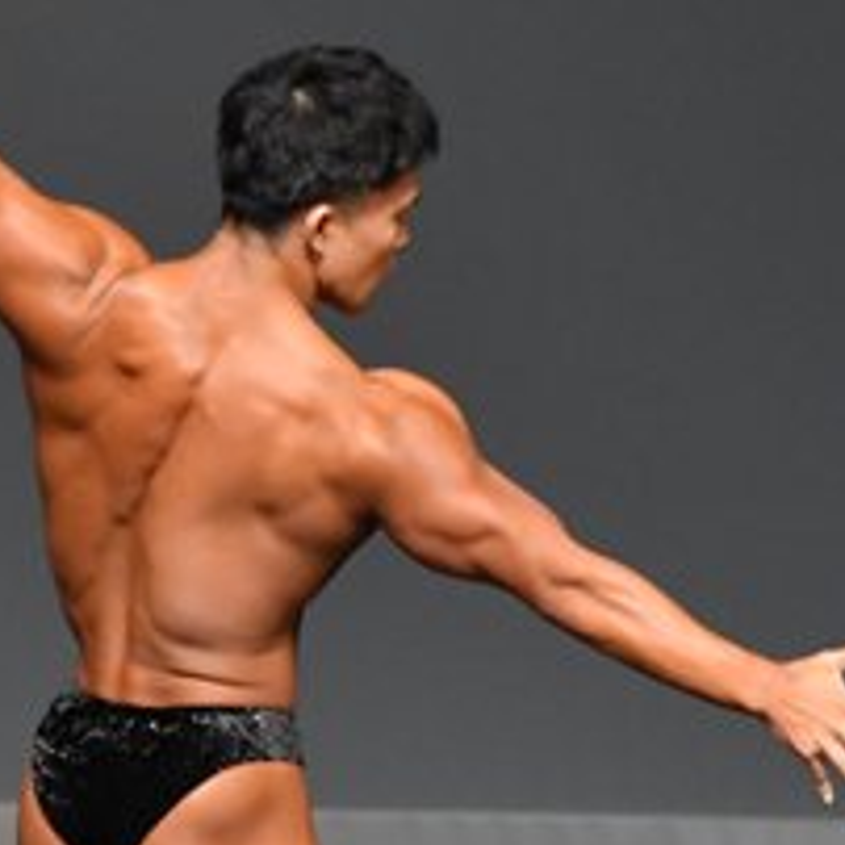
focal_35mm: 1029
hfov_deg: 1.7
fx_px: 28418
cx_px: 236
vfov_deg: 1.7
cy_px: 707
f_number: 5.6
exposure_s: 1/400
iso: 2500
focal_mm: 210
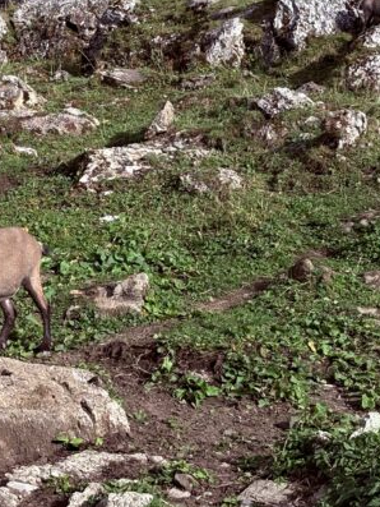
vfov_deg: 14.7
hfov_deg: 11.0
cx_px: 69
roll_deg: -4.3
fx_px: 1960
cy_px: 234
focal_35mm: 134
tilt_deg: -1.3
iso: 50
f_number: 1.6
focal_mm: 5.96
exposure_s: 1/2364
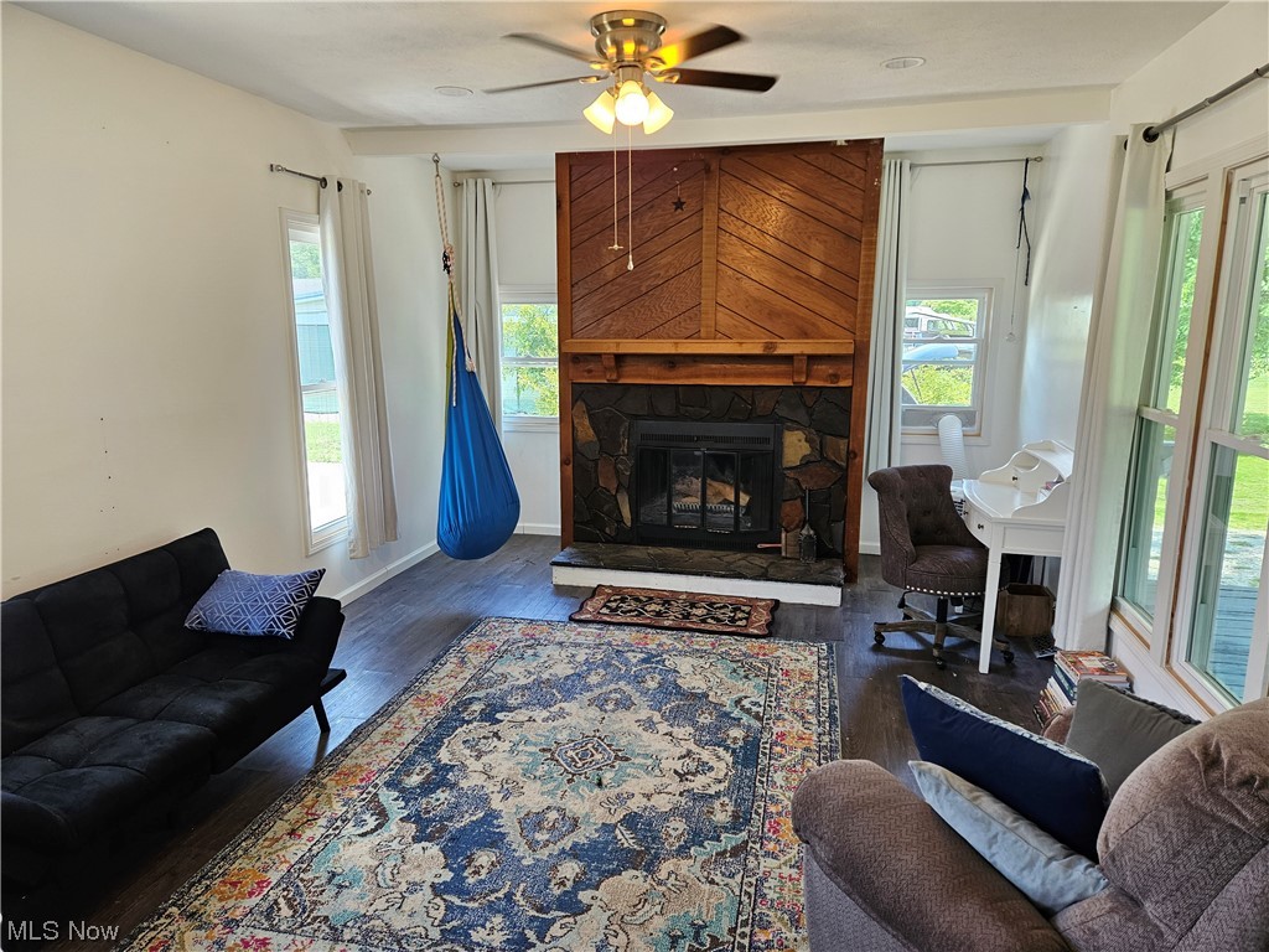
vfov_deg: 58.9
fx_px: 843
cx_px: 634
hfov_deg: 73.9
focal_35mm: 23
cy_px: 476
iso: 160
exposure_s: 1/120
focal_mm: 5.4
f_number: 1.8
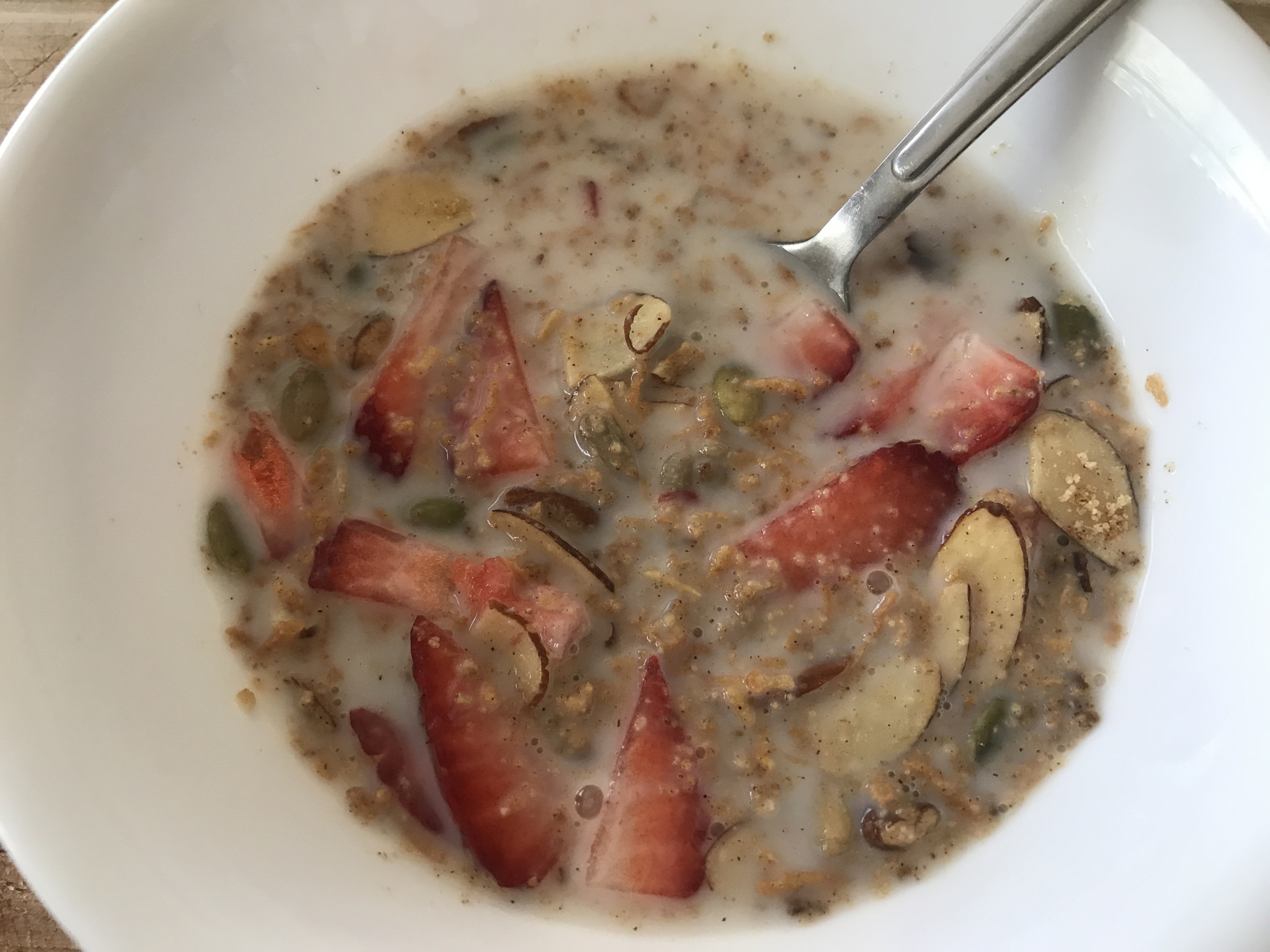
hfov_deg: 63.4
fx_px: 1027
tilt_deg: -69.0
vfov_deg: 49.7
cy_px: 476
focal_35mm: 28
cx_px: 635
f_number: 1.8
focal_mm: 3.99
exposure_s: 1/30
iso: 40
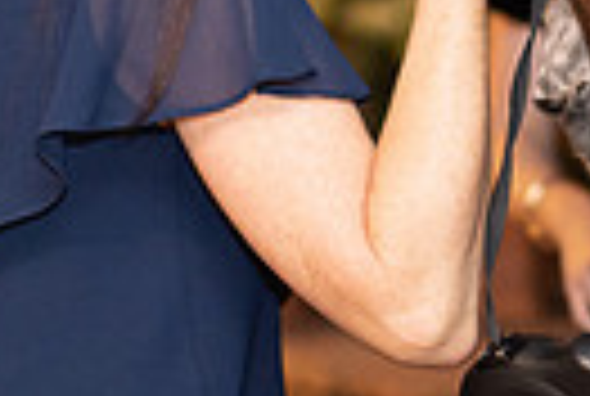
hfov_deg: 8.3
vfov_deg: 5.6
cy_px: -196
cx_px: 914
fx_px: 3992
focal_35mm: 243
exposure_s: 1/200
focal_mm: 55
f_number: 2
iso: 2500
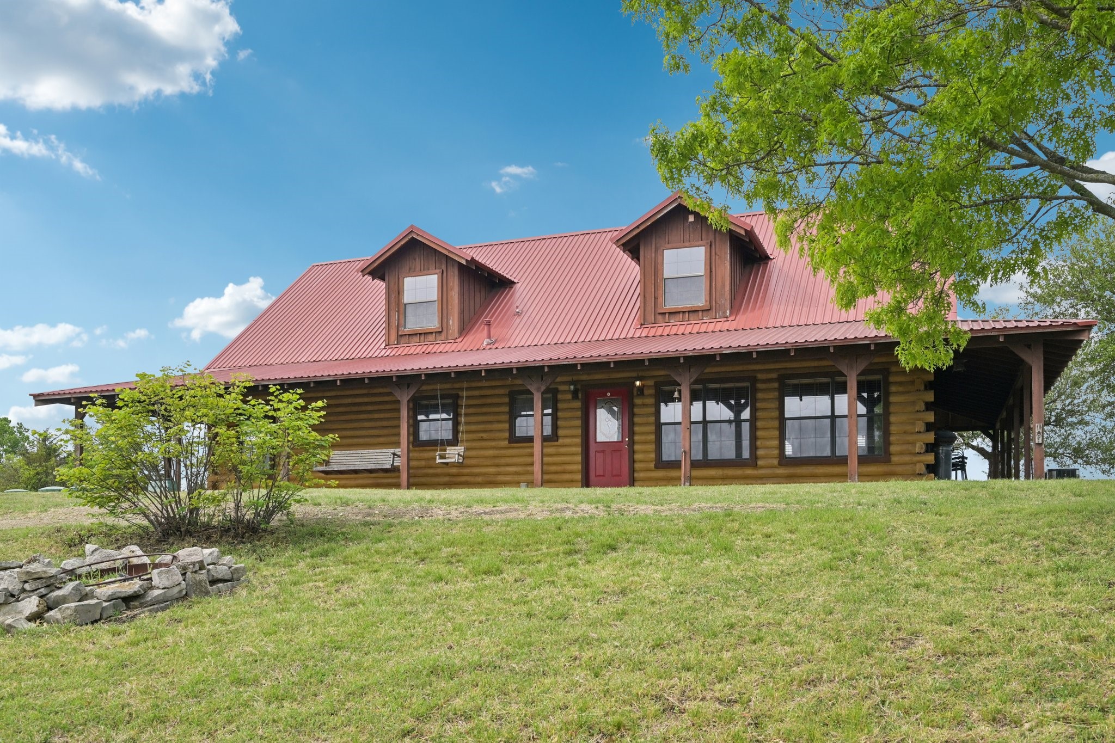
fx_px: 929
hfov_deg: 61.9
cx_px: 558
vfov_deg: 43.6
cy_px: 372
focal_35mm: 30
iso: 400
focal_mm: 30
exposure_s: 1/800
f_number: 8
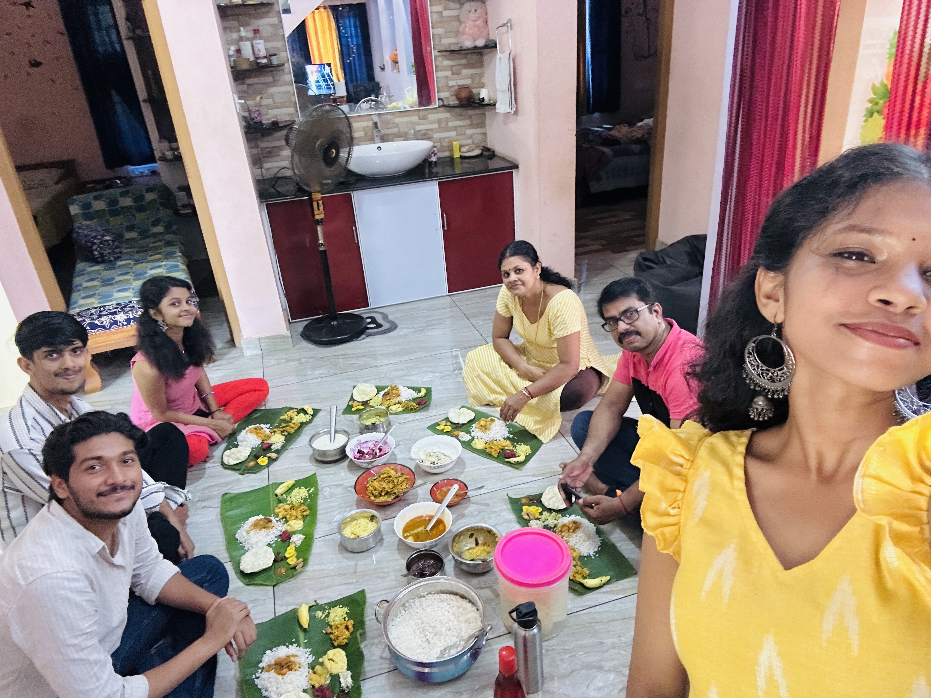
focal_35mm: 23
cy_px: 349
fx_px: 619
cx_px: 466
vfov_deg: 58.9
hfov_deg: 73.9
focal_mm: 2.69
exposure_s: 1/25
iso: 500
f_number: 1.9
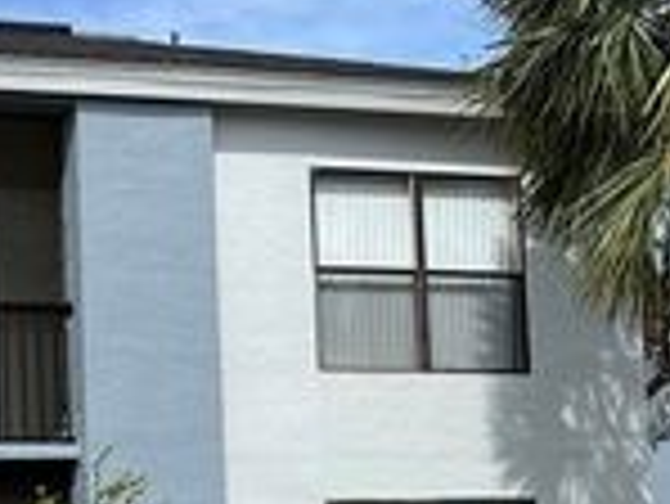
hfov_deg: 20.8
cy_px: 565
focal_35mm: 87
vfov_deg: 16.5
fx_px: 1685
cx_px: -157
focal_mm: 5.7
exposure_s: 1/6211
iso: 50
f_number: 1.5
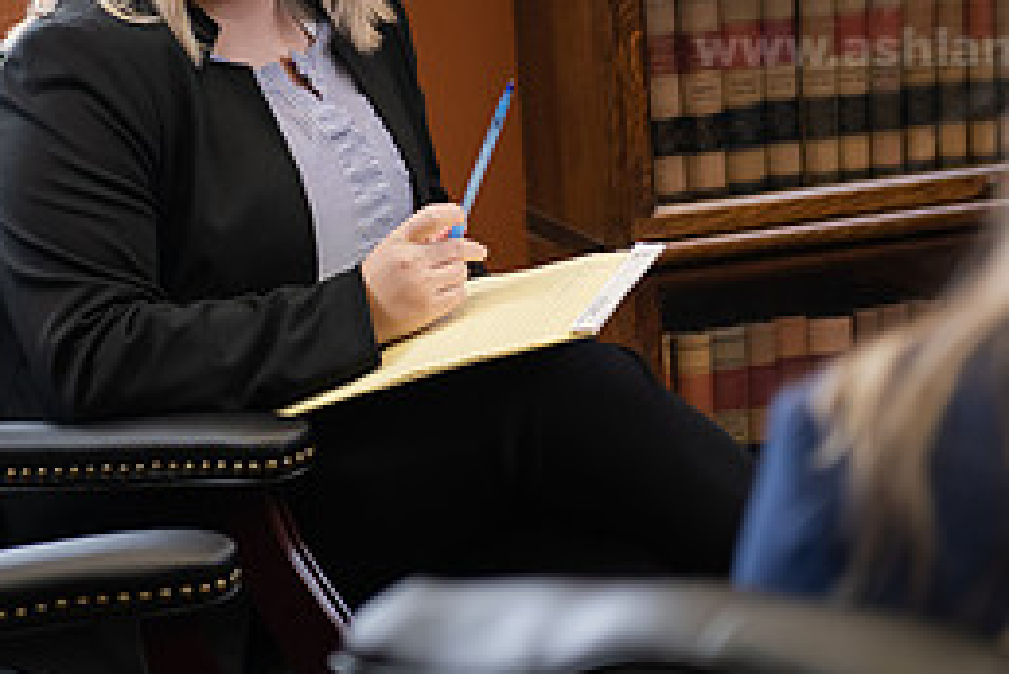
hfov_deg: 13.1
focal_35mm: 157
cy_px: 131
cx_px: 518
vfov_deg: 8.7
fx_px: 4403
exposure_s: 1/160
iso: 1000
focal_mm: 70
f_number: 3.2
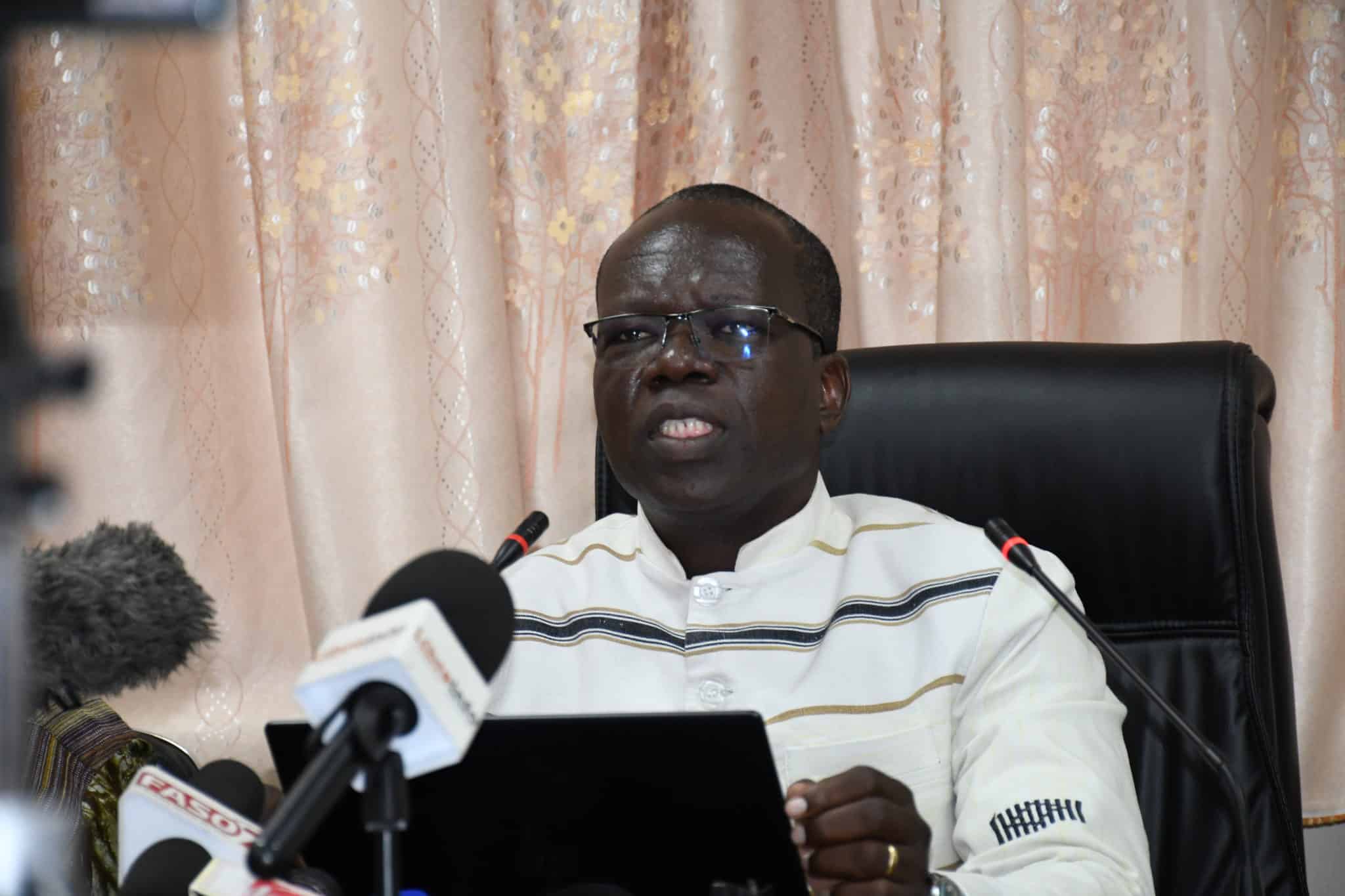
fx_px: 5304
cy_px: 448
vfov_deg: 9.7
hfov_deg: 14.5
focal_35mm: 142
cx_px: 672
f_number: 5.6
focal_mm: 95
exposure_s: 1/160
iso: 1600
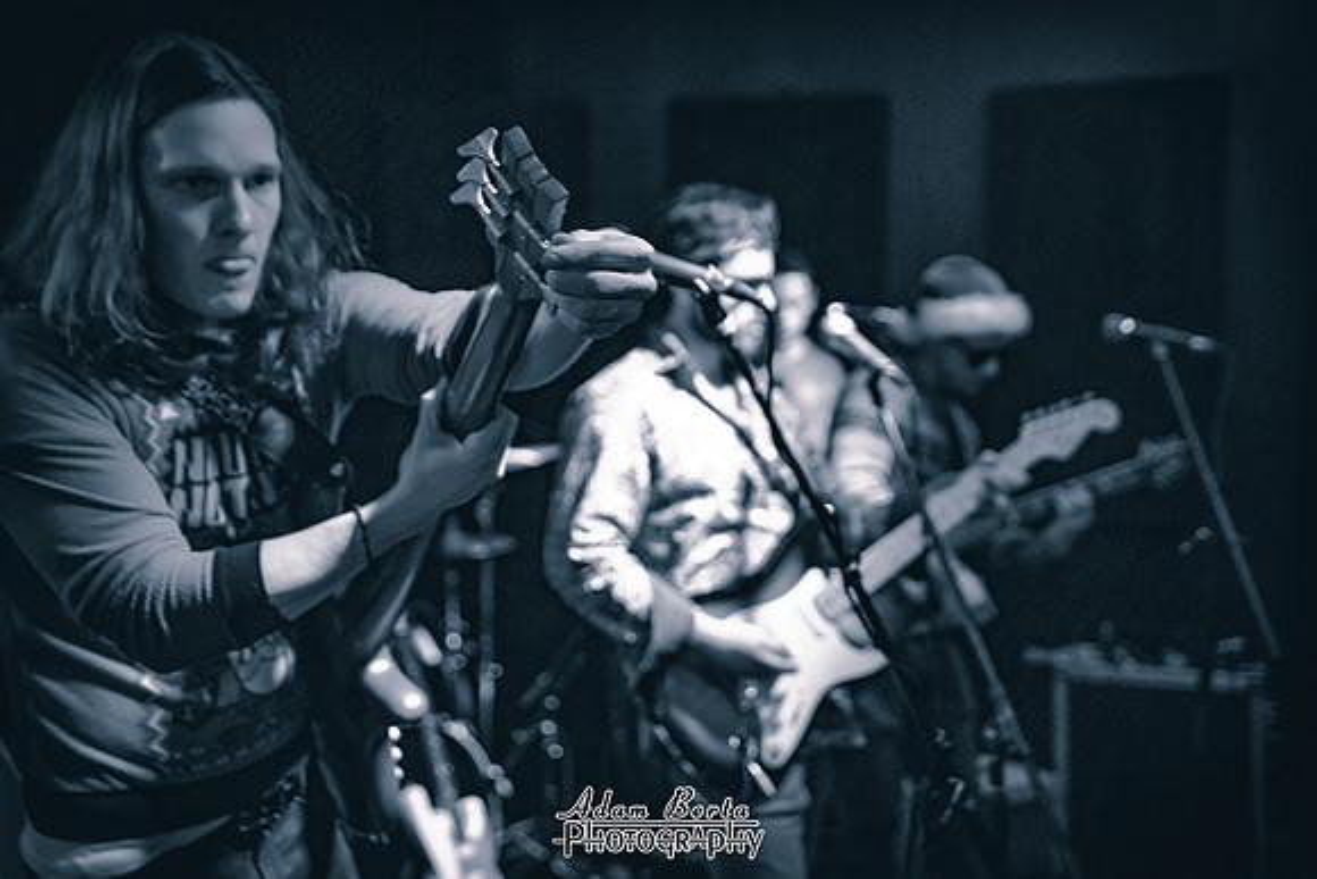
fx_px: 2012
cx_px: 658
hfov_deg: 36.2
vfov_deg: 24.6
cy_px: 440
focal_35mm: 55
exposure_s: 1/60
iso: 8000
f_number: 2.8
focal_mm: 55
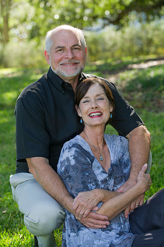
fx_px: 753
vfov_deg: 18.6
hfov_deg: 12.4
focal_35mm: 110
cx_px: 82
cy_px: 124
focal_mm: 110
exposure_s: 1/160
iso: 250
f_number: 4
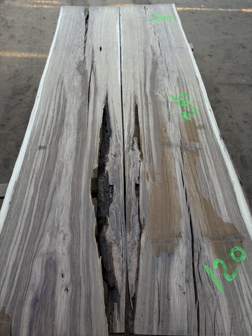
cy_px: 168
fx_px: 252
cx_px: 126
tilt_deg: -53.8
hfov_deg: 53.1
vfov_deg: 67.3
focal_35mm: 26
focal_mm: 5.96
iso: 32
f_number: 1.6
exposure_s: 1/165
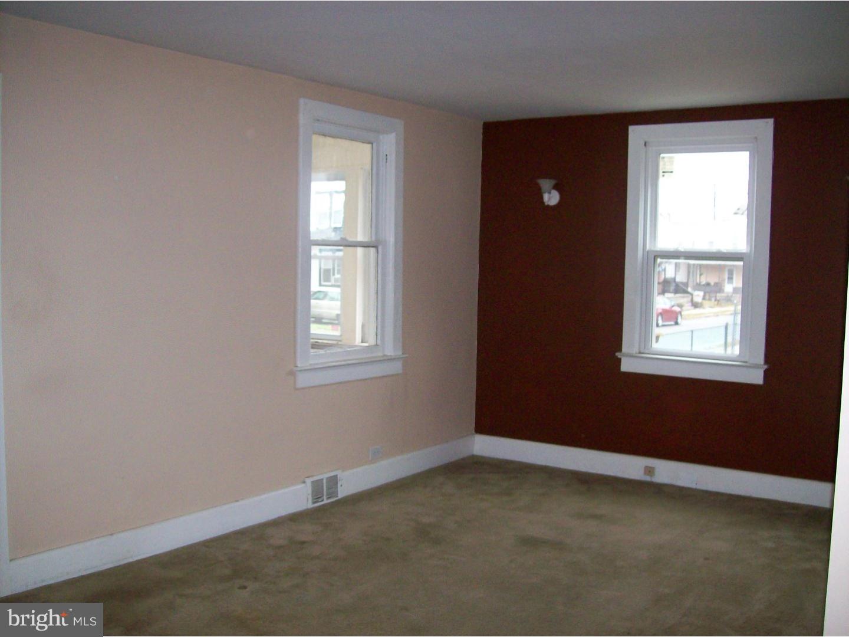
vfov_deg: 39.7
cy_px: 318
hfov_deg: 51.4
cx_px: 424
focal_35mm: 36
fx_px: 883
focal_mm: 6
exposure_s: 1/64
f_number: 2.7
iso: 140
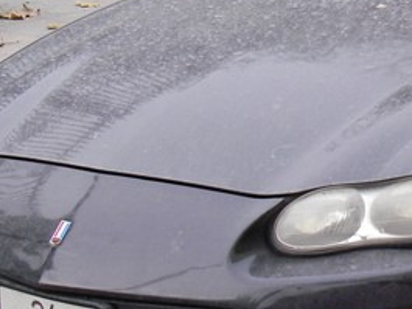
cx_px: 448
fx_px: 1310
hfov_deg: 17.3
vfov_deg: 13.5
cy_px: 127
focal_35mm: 110
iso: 80
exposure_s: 1/50
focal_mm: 6.3
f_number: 3.3
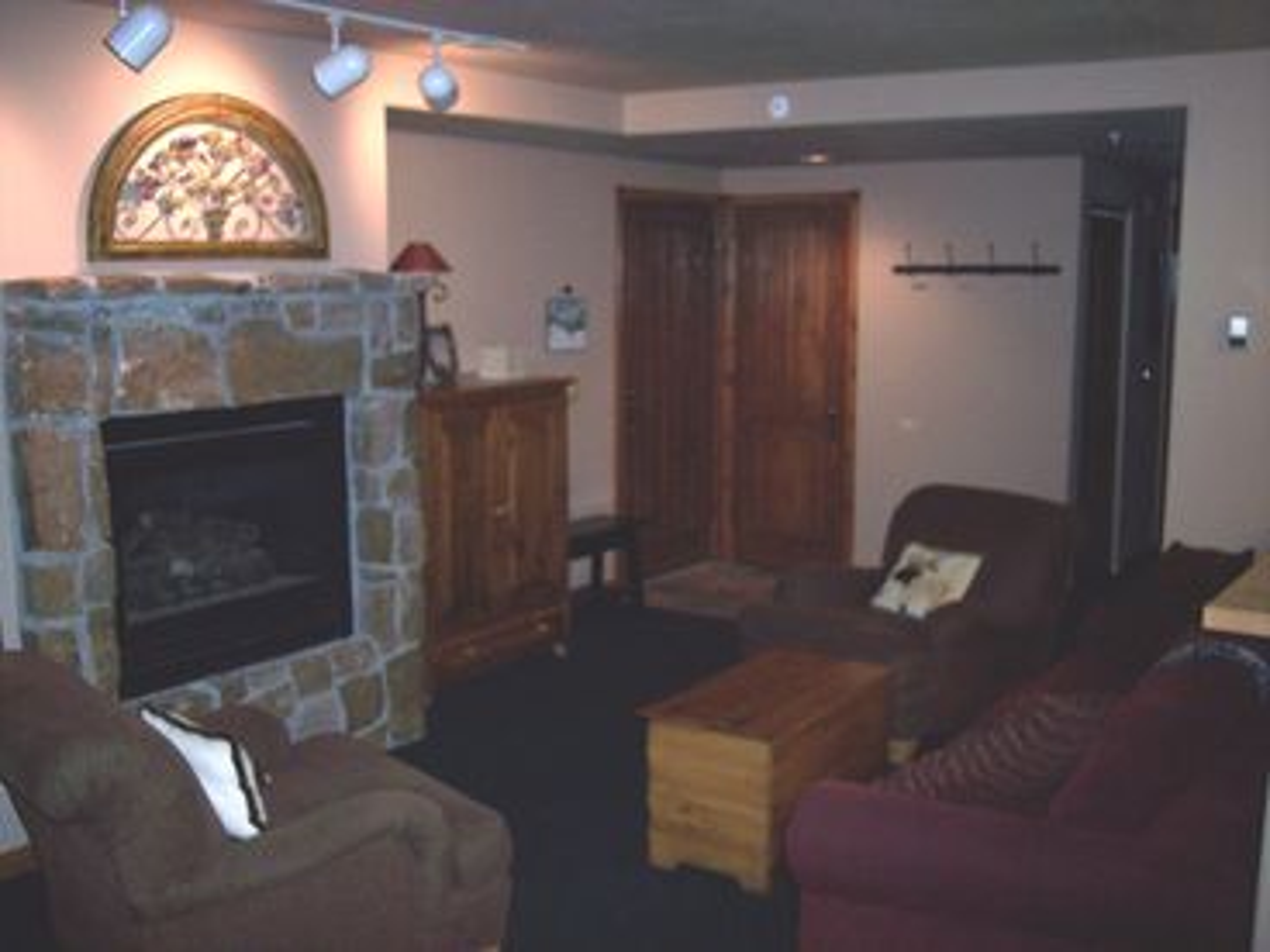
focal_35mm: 39
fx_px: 1431
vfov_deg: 36.8
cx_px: 635
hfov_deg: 47.9
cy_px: 476
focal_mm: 8
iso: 140
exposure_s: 1/60
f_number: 2.8
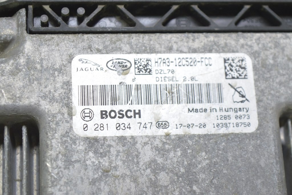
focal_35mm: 82
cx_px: 146
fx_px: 669
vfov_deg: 16.5
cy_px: 98
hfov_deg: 24.6
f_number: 5.6
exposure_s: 1/20
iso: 400
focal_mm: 55
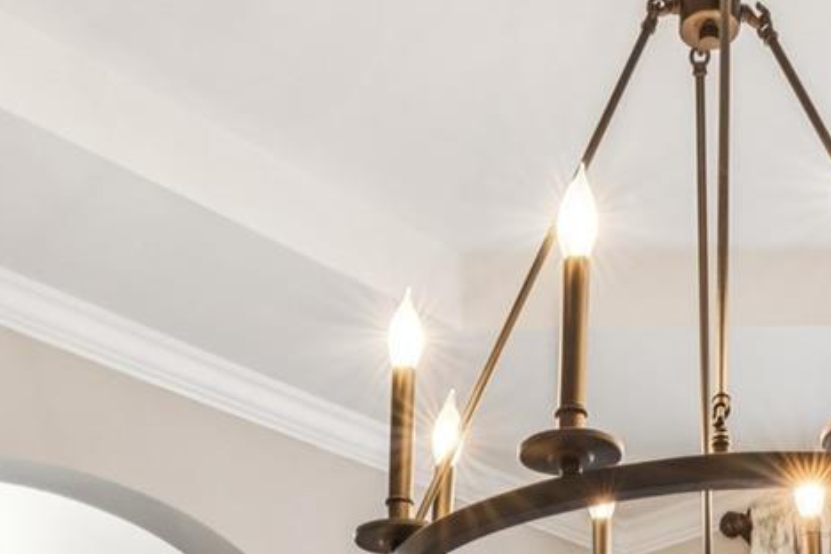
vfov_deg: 14.8
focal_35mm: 72
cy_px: 1169
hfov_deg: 28.2
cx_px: 458
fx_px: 1656
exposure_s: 1
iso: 100
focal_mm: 16.4
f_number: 13
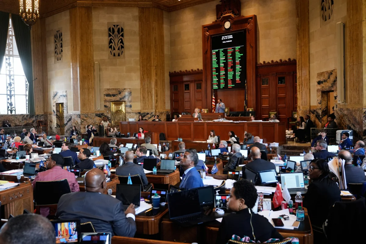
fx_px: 325
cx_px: 183
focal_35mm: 32
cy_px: 122
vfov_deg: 41.1
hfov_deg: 58.7
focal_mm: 32
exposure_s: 1/125
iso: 2500
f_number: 5
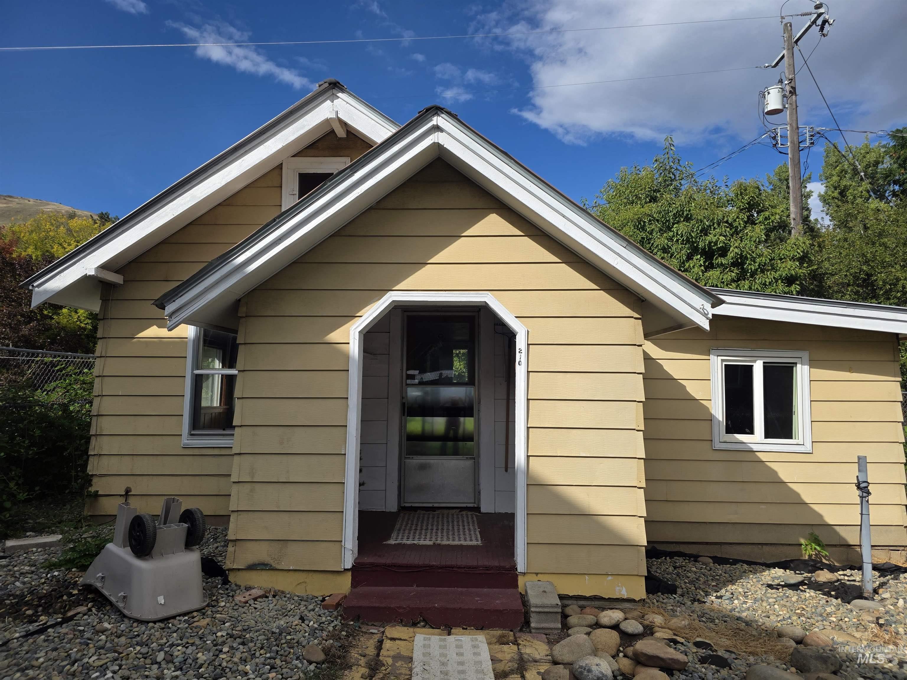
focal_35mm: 23
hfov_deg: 73.9
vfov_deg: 58.9
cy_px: 340
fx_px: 603
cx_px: 454
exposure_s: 1/7061
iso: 80
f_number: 1.7
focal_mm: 6.3
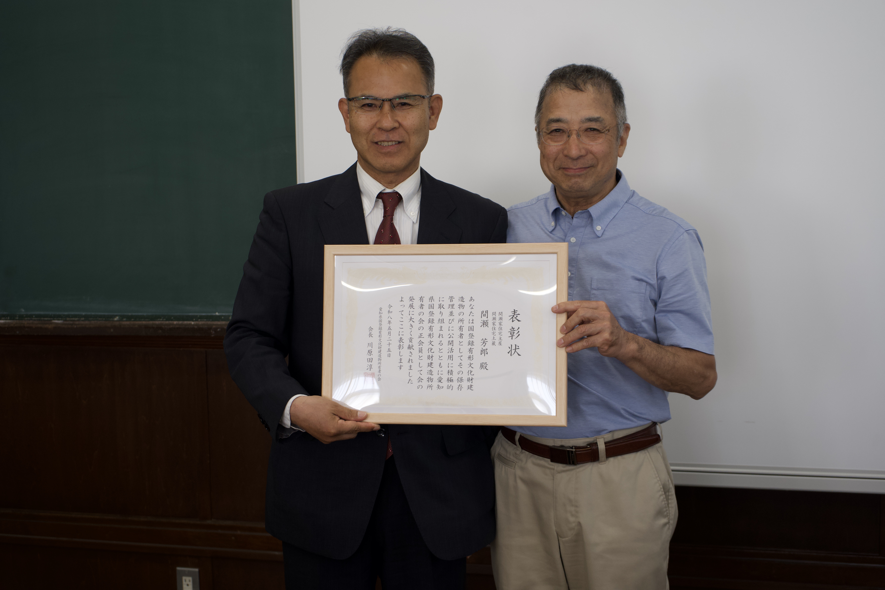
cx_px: 442
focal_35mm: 64
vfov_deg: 21.2
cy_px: 295
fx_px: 1573
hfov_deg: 31.4
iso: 800
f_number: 5.6
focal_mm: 64
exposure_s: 1/160
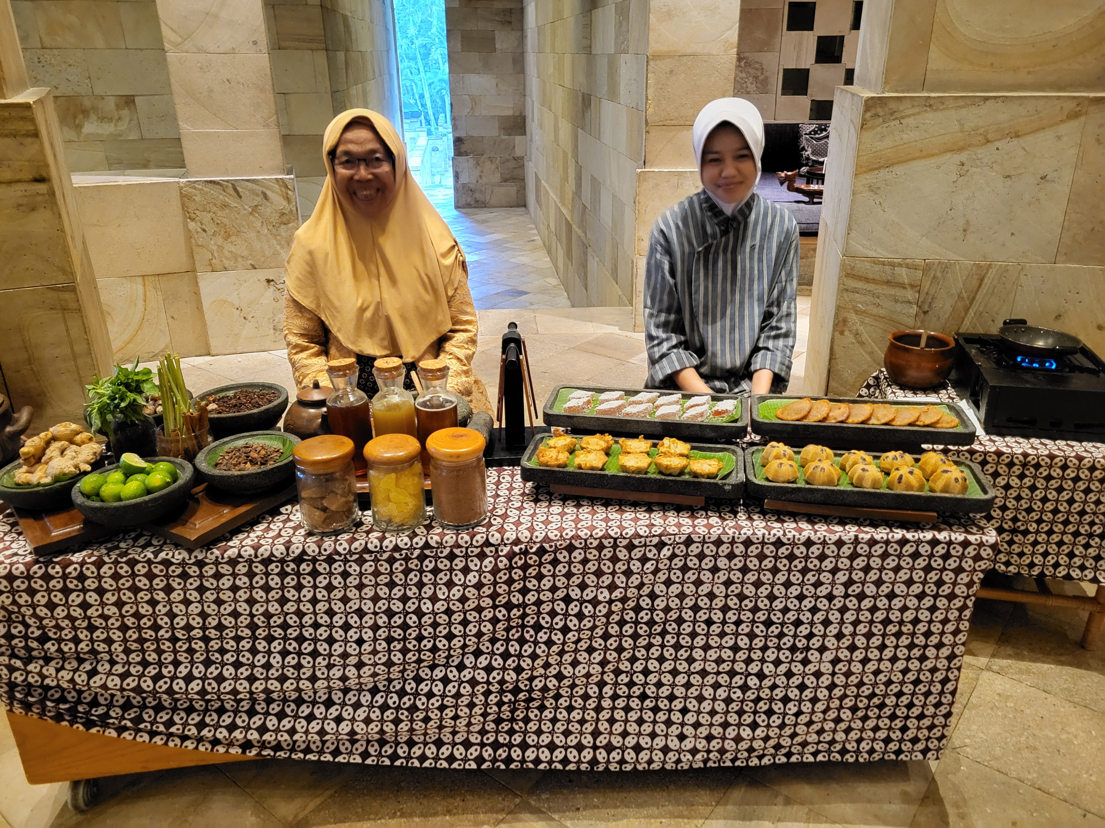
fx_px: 830
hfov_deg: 67.3
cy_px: 414
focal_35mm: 26
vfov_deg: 53.1
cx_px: 552
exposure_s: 1/25
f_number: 1.8
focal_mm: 5.4
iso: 1250
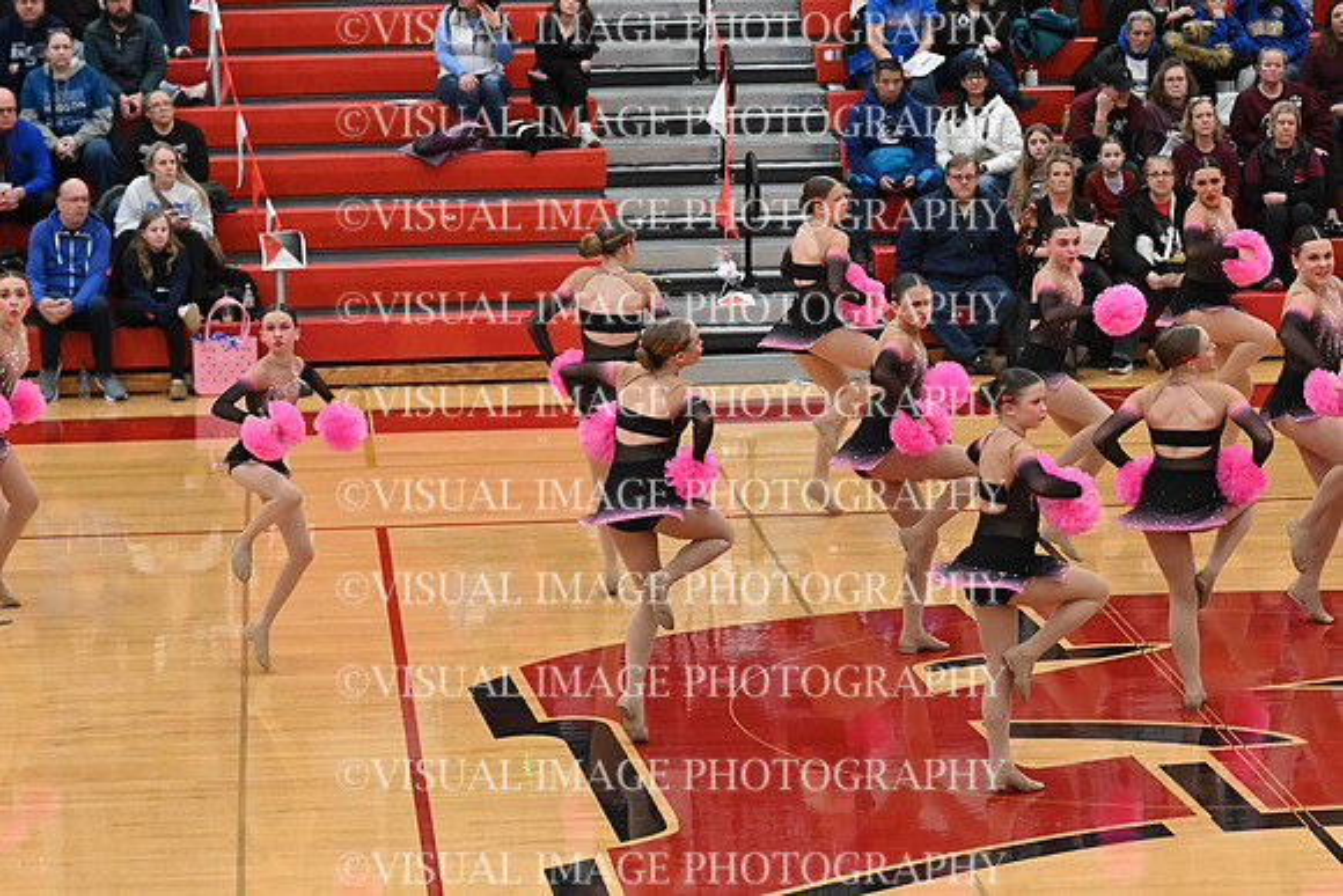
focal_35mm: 123
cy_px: 448
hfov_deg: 16.6
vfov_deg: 11.2
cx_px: 672
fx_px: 4589
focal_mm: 82
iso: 8000
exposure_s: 1/400
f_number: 4
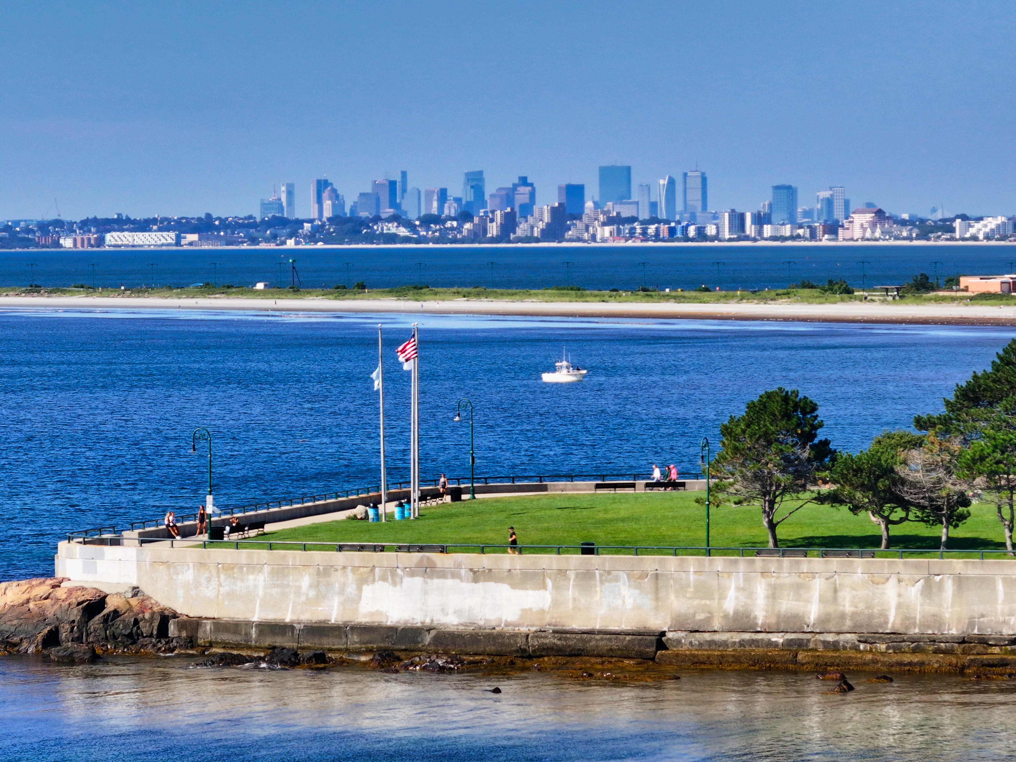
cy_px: 381
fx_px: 4872
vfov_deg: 8.9
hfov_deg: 11.9
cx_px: 508
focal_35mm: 166
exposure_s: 1/40
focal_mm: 30.71
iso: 110
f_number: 3.4
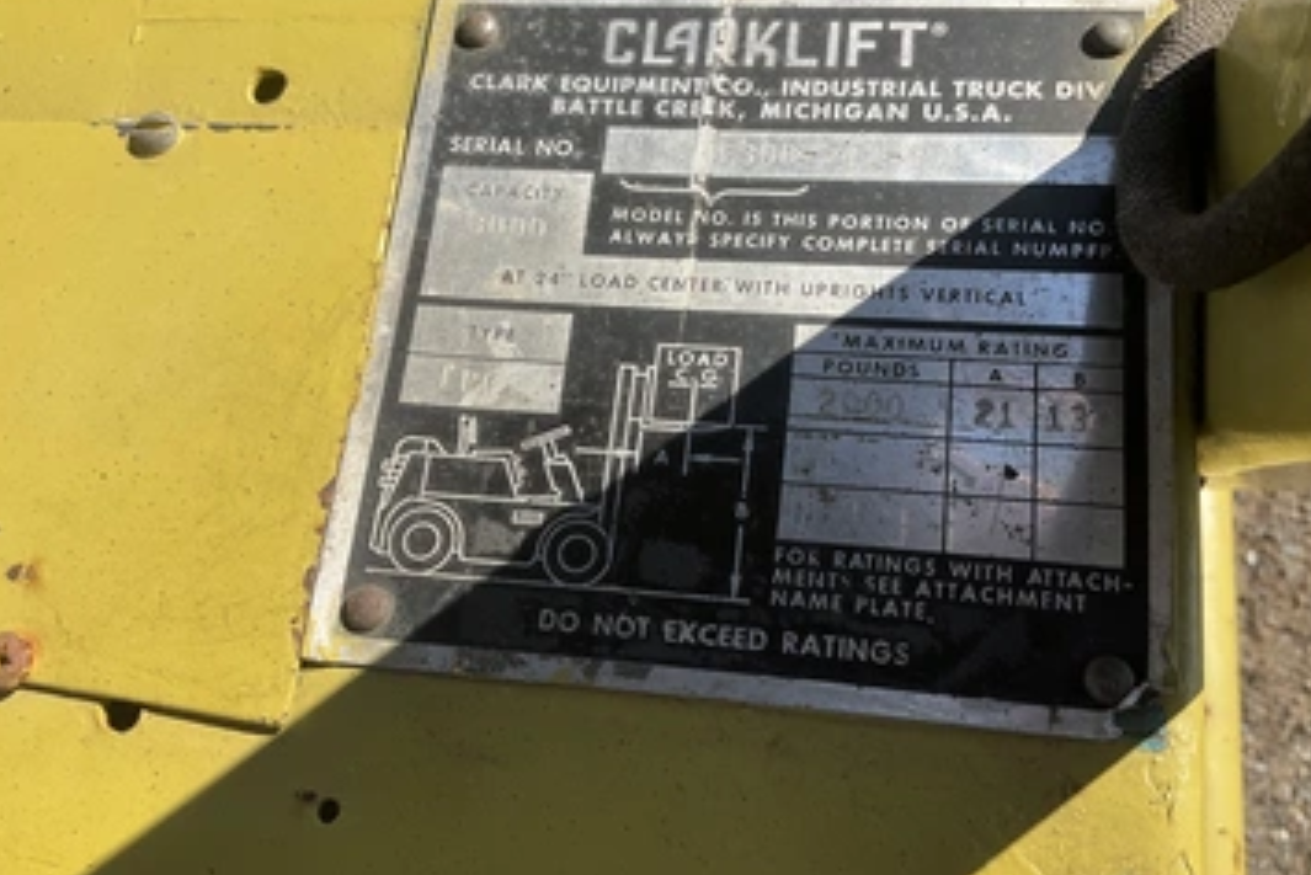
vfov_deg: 38.9
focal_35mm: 34
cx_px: 657
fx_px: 1239
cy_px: 410
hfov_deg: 55.8
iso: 25
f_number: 1.8
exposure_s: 1/1144
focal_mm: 3
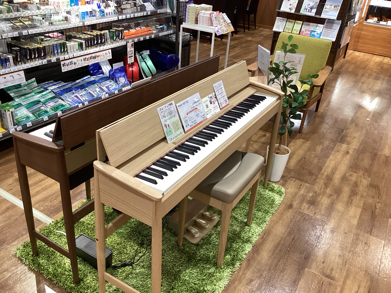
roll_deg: -6.0
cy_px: 146
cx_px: 196
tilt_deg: -29.6
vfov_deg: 45.4
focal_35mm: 31
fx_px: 350
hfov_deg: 58.4
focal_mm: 3.3
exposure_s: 1/60
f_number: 2.4
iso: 125
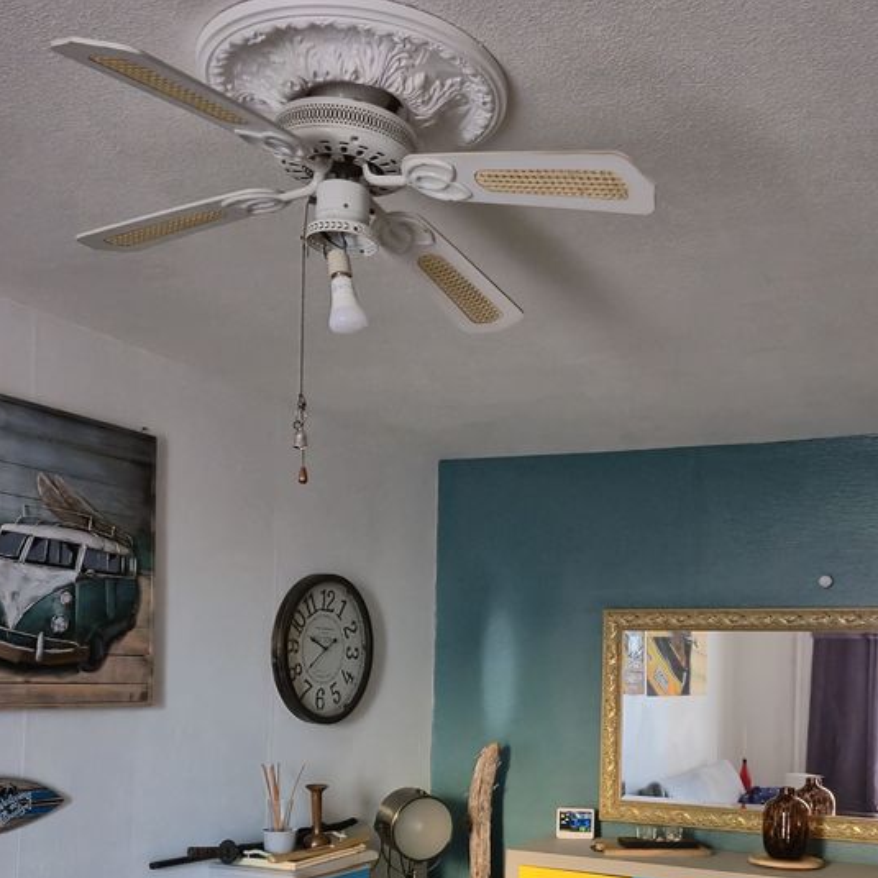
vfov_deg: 42.5
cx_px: 548
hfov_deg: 43.5
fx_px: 1090
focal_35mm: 38
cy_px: 661
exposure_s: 1/33.3
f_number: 1.8
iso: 500
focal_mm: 5.4
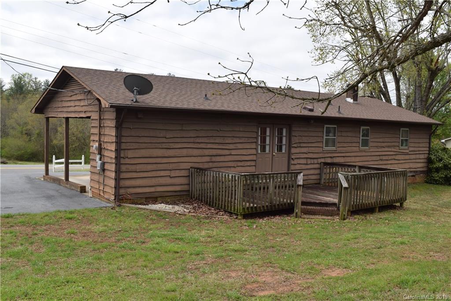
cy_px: 150
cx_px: 226
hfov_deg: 55.1
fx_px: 432
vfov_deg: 38.3
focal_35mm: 34
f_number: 10
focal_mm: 23
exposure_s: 1/200
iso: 100
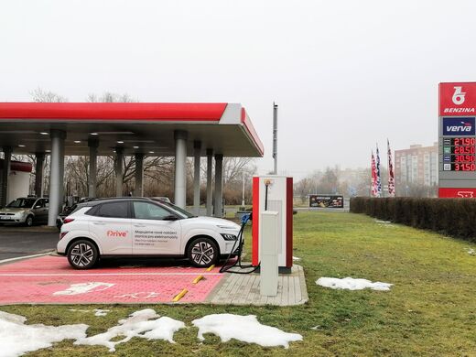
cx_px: 238
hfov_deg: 52.6
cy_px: 178
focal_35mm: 35
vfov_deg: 40.7
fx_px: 481
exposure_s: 1/362
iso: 50
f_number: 1.8
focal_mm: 5.3
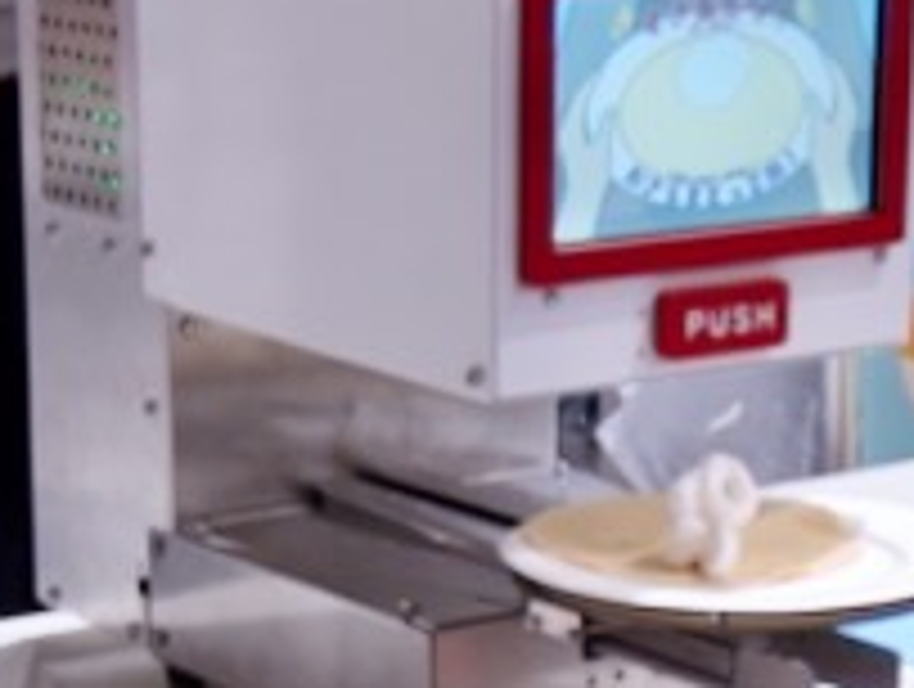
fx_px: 2936
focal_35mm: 111
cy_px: 582
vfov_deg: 13.3
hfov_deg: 17.6
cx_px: 657
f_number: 3.1
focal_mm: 8.4
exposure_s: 1/50
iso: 400
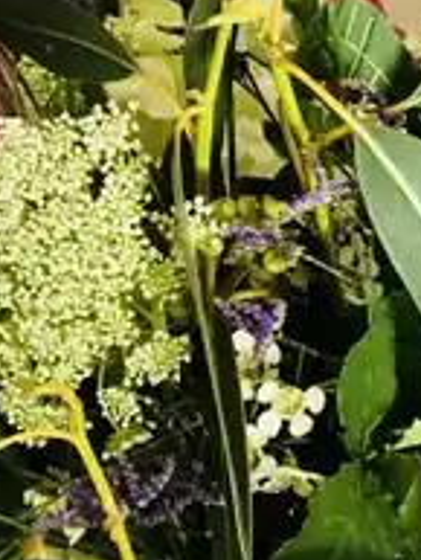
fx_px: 4179
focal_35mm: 258
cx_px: 232
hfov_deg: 5.8
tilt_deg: -14.2
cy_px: 551
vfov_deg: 7.6
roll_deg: -0.8
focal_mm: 6
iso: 125
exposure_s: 1/25
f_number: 2.4
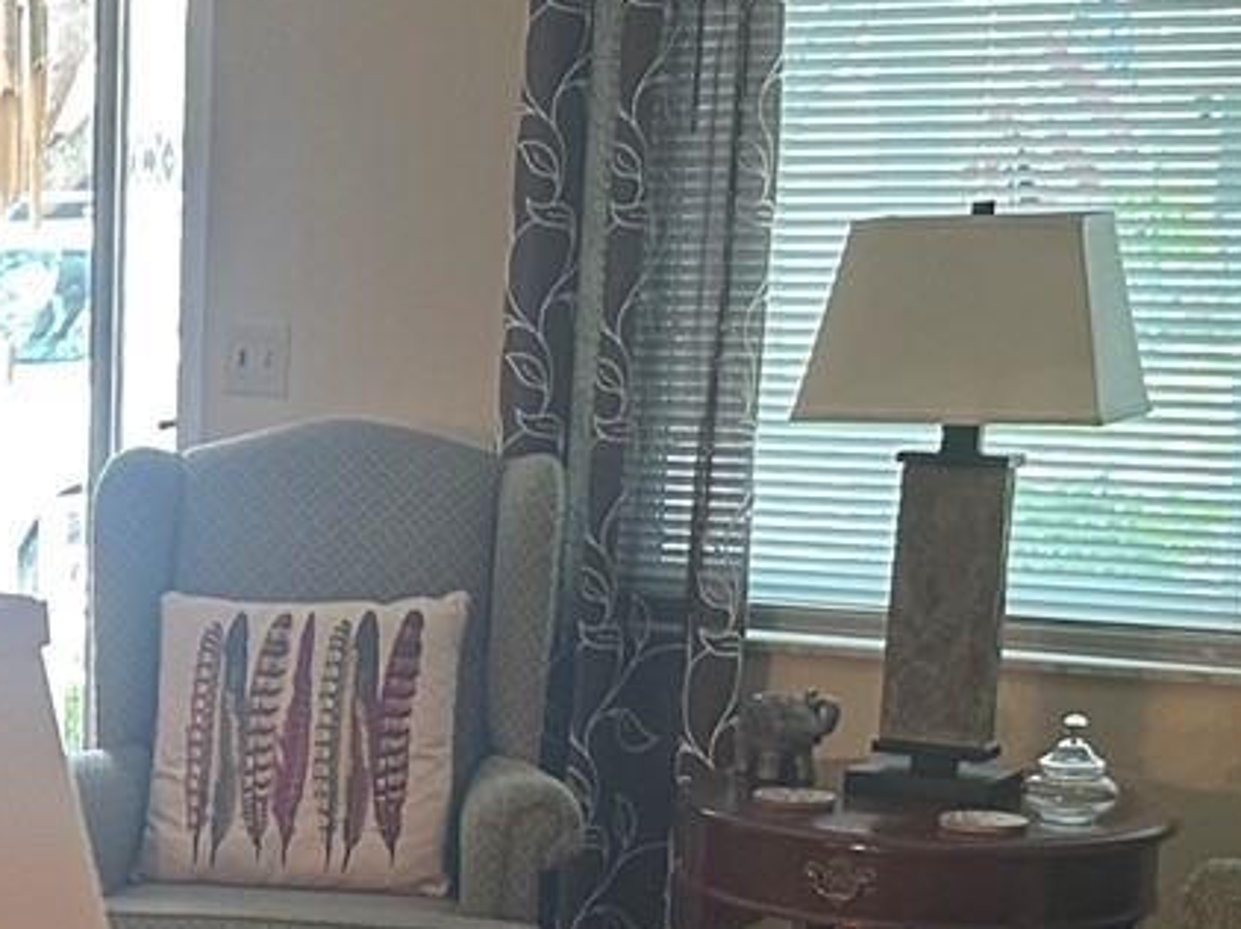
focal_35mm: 91
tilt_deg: -13.0
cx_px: -85
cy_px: 991
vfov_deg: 15.8
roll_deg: +0.4
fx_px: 3261
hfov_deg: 20.6
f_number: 1.78
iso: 400
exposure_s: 1/60
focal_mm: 6.86
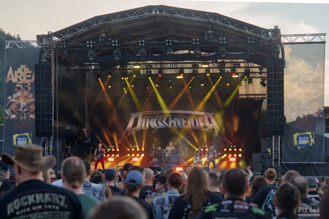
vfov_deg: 18.2
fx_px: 686
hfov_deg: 27.0
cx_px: 164
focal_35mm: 75
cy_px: 110
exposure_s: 1/320
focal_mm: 75
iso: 500
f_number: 4.5
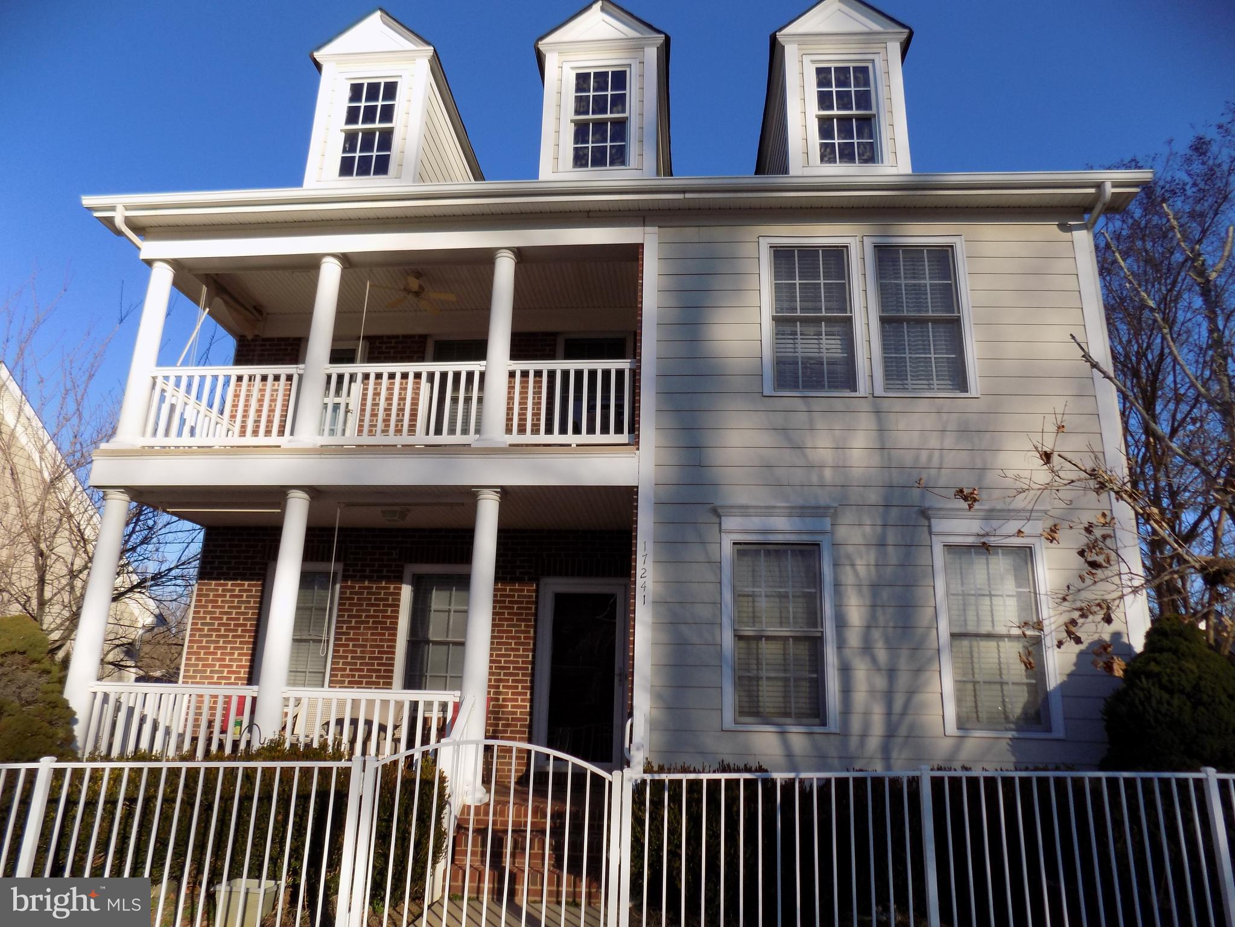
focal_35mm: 23
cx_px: 618
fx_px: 821
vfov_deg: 58.9
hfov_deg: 73.9
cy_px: 464
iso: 80
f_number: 3.1
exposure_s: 1/1000
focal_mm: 4
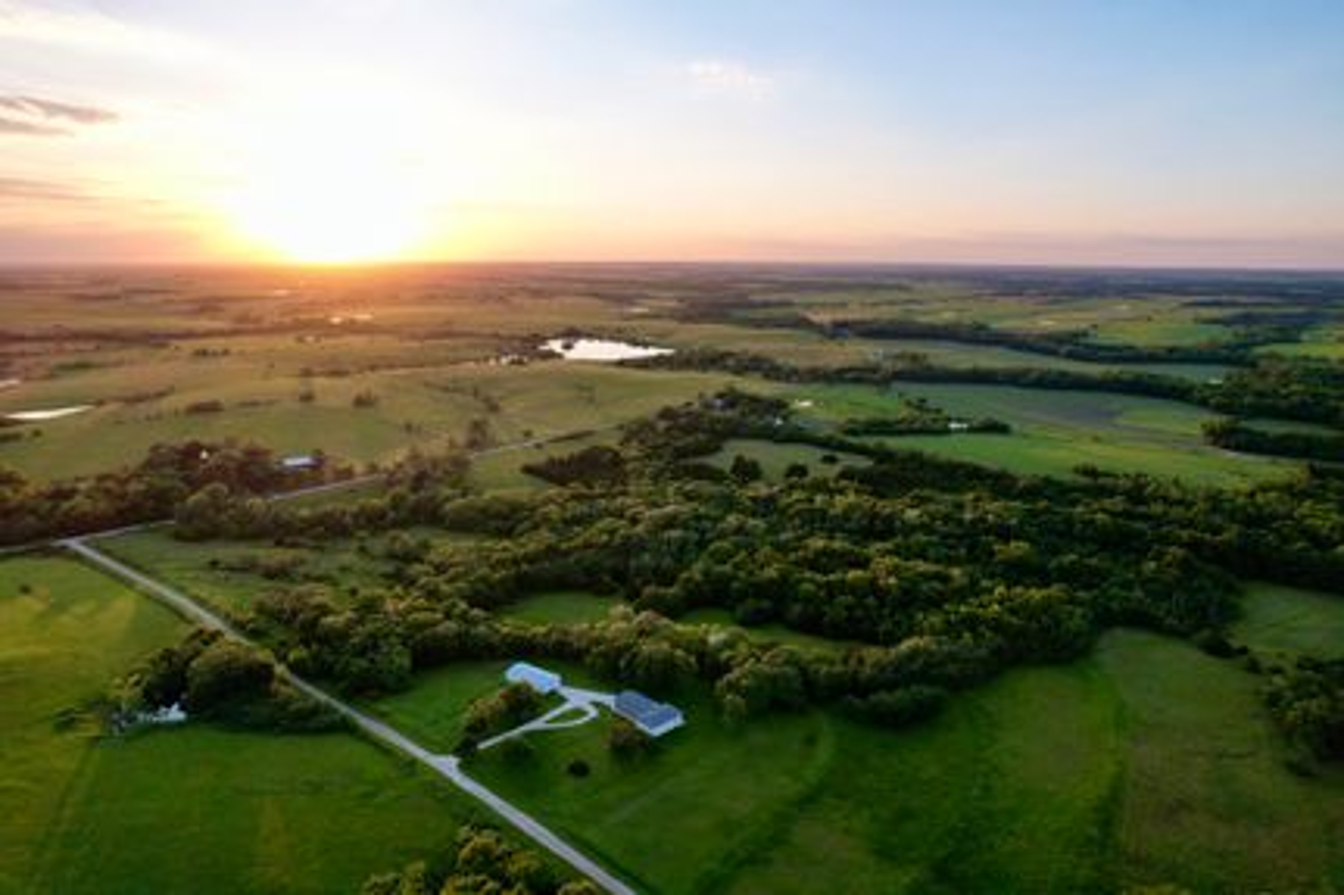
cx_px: 672
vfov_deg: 57.2
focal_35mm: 22
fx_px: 821
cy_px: 448
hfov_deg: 78.6
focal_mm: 8.38
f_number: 2.8
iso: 100
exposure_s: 1/640
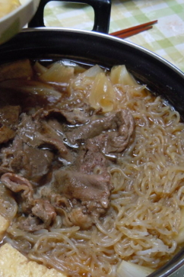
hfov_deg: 20.1
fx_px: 514
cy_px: 165
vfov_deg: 30.0
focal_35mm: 67
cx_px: 41
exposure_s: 1/13
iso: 400
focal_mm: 7.1
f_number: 3.7
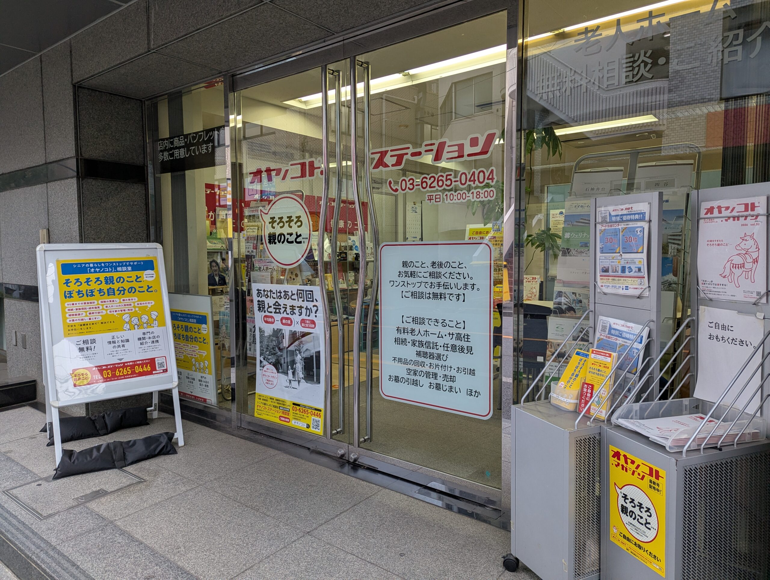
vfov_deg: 56.9
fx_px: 535
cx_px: 385
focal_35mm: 24
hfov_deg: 71.5
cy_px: 290
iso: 48
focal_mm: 6.81
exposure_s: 1/128
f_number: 1.85
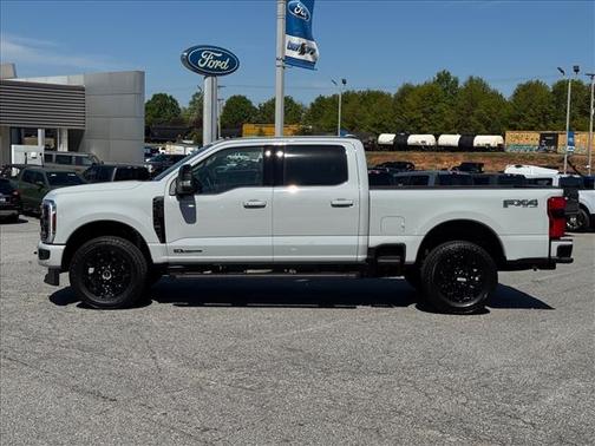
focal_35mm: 48
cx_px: 298
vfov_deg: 30.3
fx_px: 825
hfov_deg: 39.7
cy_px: 223
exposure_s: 1/9009
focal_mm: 6.76
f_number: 1.78
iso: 64
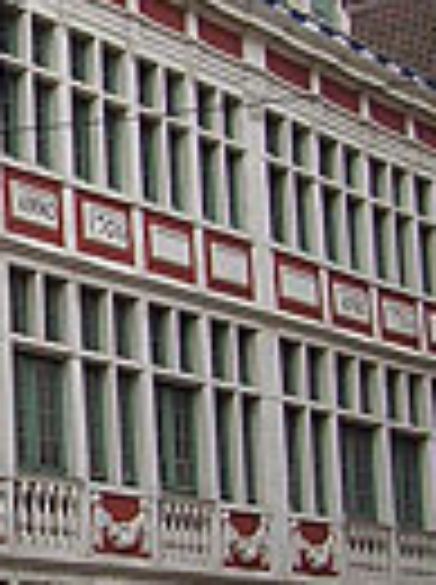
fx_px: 2106
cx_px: -337
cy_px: 216
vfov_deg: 15.8
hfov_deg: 11.1
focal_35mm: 125
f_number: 2.7
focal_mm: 6
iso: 80
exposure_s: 1/307
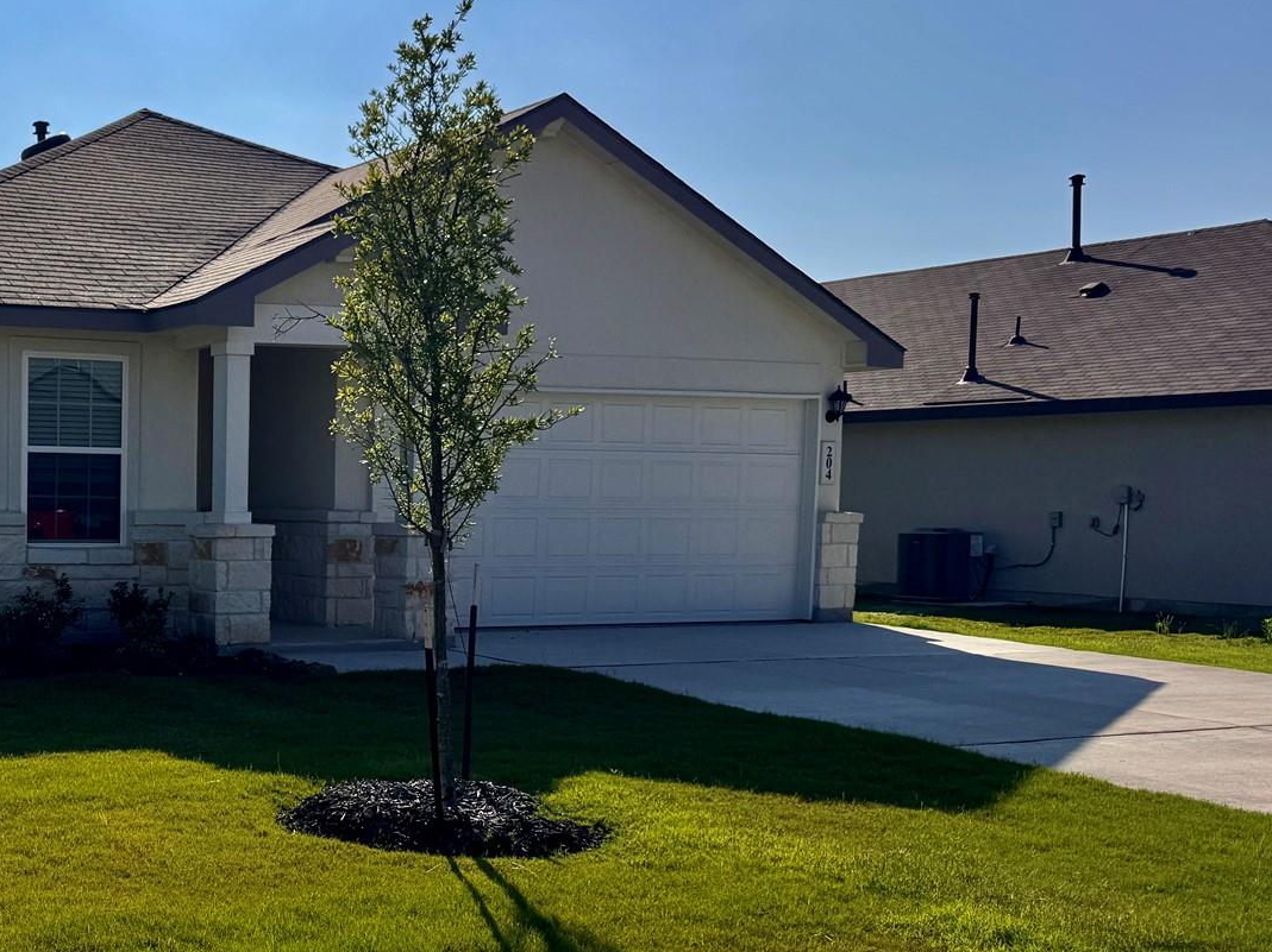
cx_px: 92
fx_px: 1690
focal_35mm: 46
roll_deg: -0.5
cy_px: 600
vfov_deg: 31.4
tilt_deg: -4.4
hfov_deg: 38.0
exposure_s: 1/12346
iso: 80
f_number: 1.78
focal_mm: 6.76
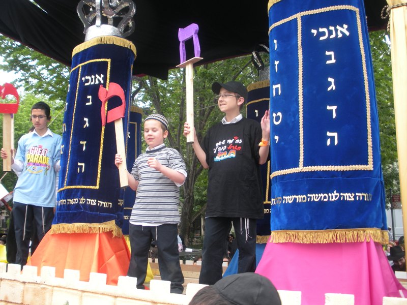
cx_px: 204
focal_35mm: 36
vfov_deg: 39.7
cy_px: 152
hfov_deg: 51.4
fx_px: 423
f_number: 3.5
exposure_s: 1/70
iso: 64
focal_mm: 6.3
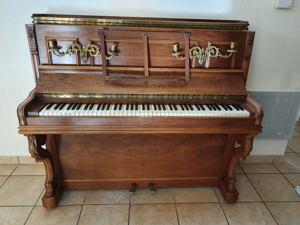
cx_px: 150
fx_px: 225
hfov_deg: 67.3
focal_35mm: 26
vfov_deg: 53.1
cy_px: 112
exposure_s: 1/50
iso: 320
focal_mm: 4.32
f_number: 1.5
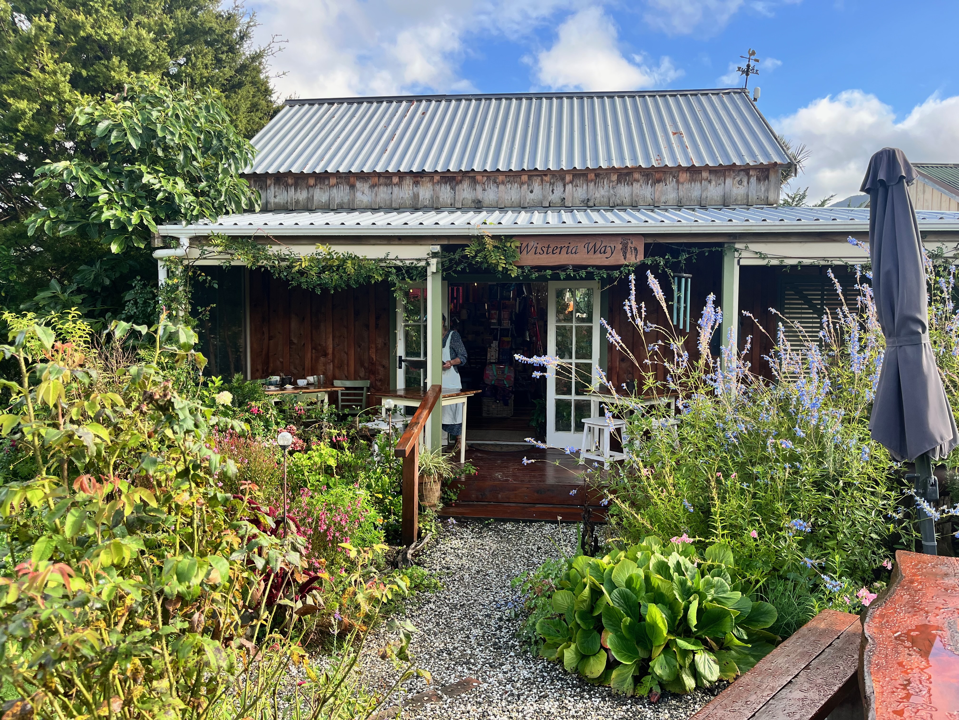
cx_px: 480
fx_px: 720
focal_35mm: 26
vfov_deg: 53.1
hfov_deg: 67.3
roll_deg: -0.8
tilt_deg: -3.5
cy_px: 360
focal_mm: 5.1
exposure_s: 1/608
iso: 50
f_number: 1.6
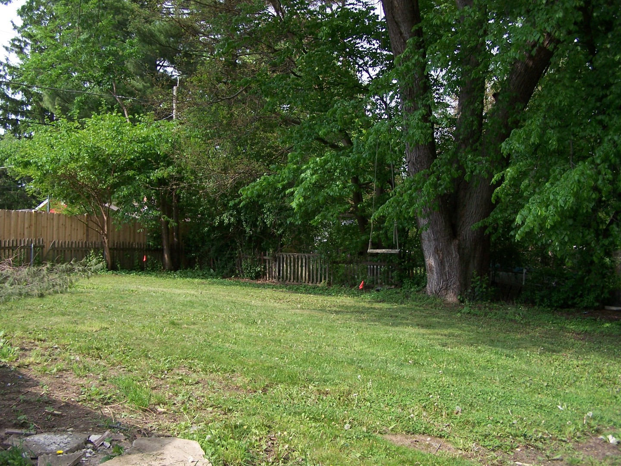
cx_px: 310
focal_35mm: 38
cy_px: 233
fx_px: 682
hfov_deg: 49.0
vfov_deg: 37.7
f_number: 2.8
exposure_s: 1/640
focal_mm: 6.3
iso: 80
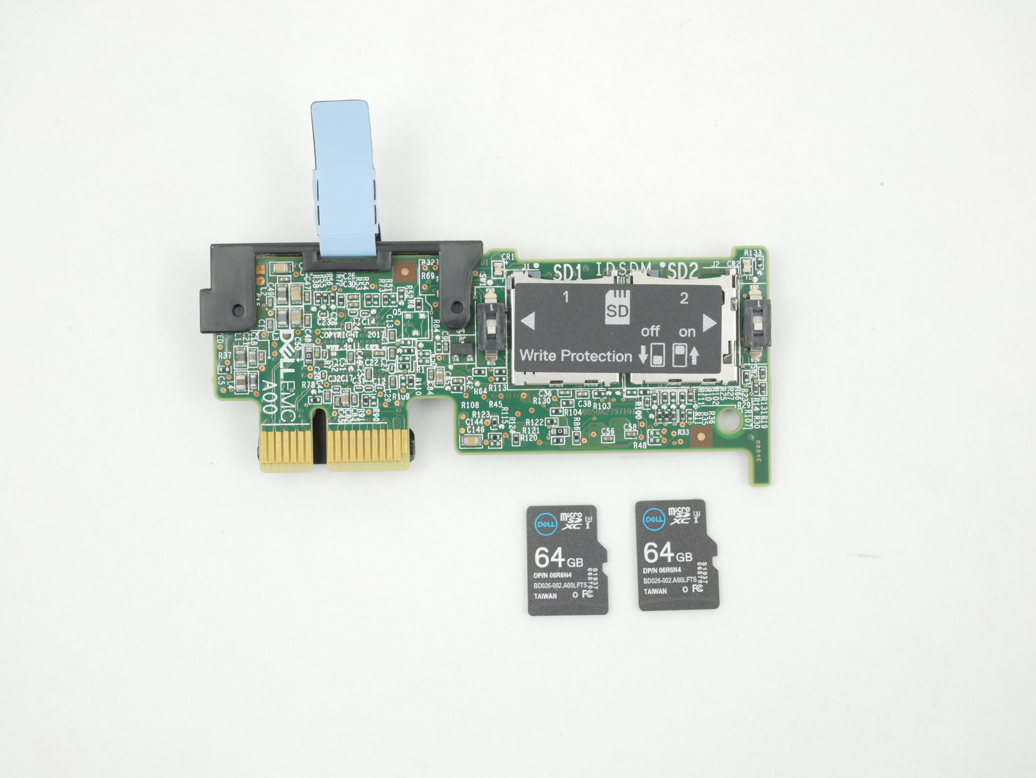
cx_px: 518
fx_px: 1796
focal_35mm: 60
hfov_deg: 32.2
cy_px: 389
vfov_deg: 24.4
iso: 800
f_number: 5.6
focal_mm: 30
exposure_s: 1/100
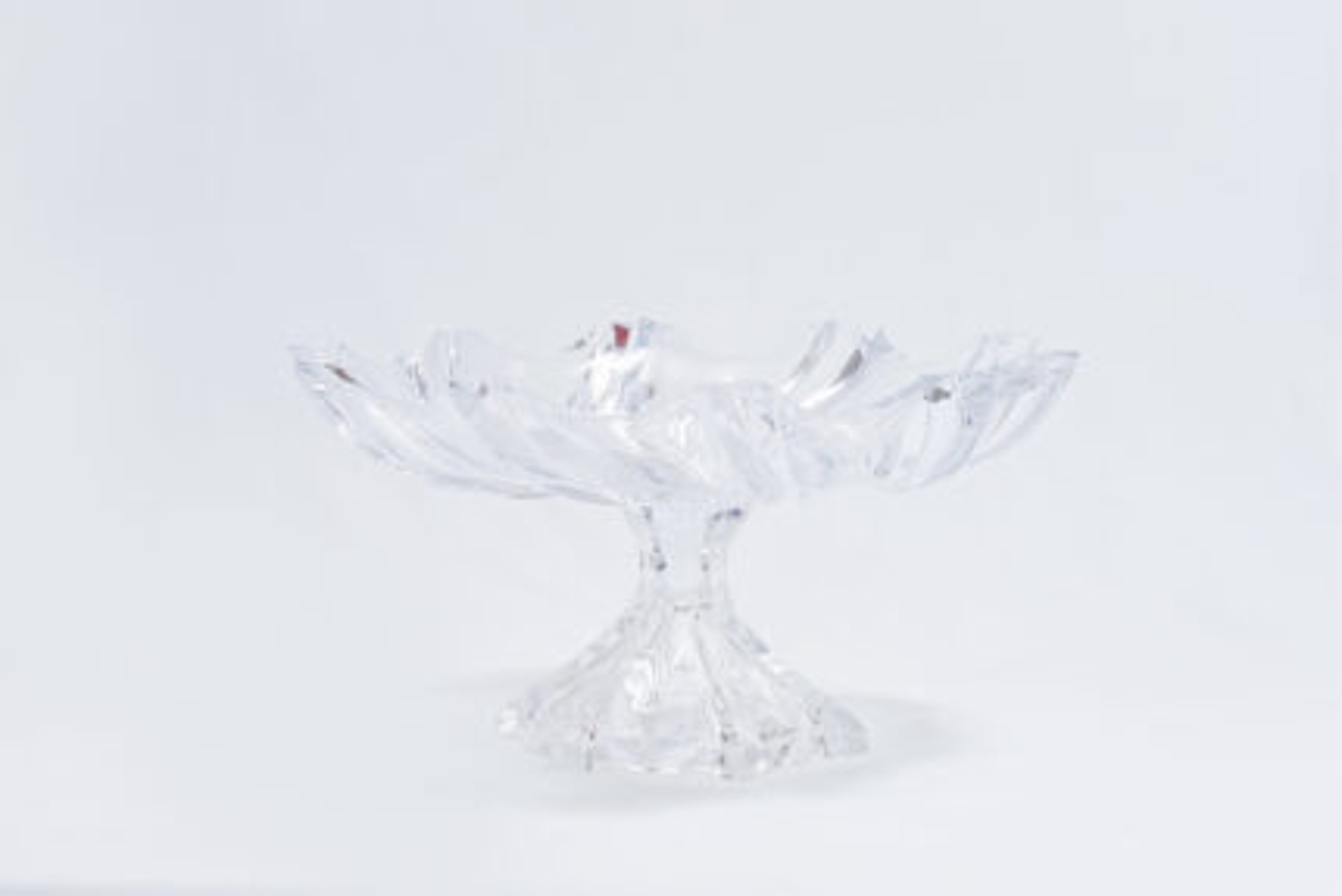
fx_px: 3915
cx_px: 671
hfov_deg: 19.4
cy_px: 448
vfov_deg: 13.1
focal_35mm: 105
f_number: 10
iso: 3200
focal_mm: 70
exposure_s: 1/125
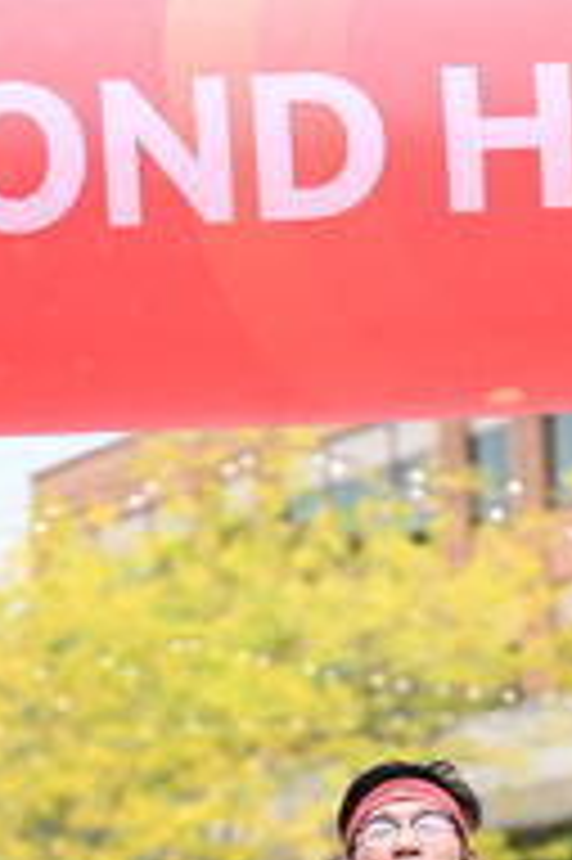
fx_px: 5372
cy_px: 1229
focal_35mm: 225
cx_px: 417
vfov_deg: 9.0
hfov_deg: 6.1
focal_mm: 78
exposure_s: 1/1250
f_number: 2.8
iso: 1250
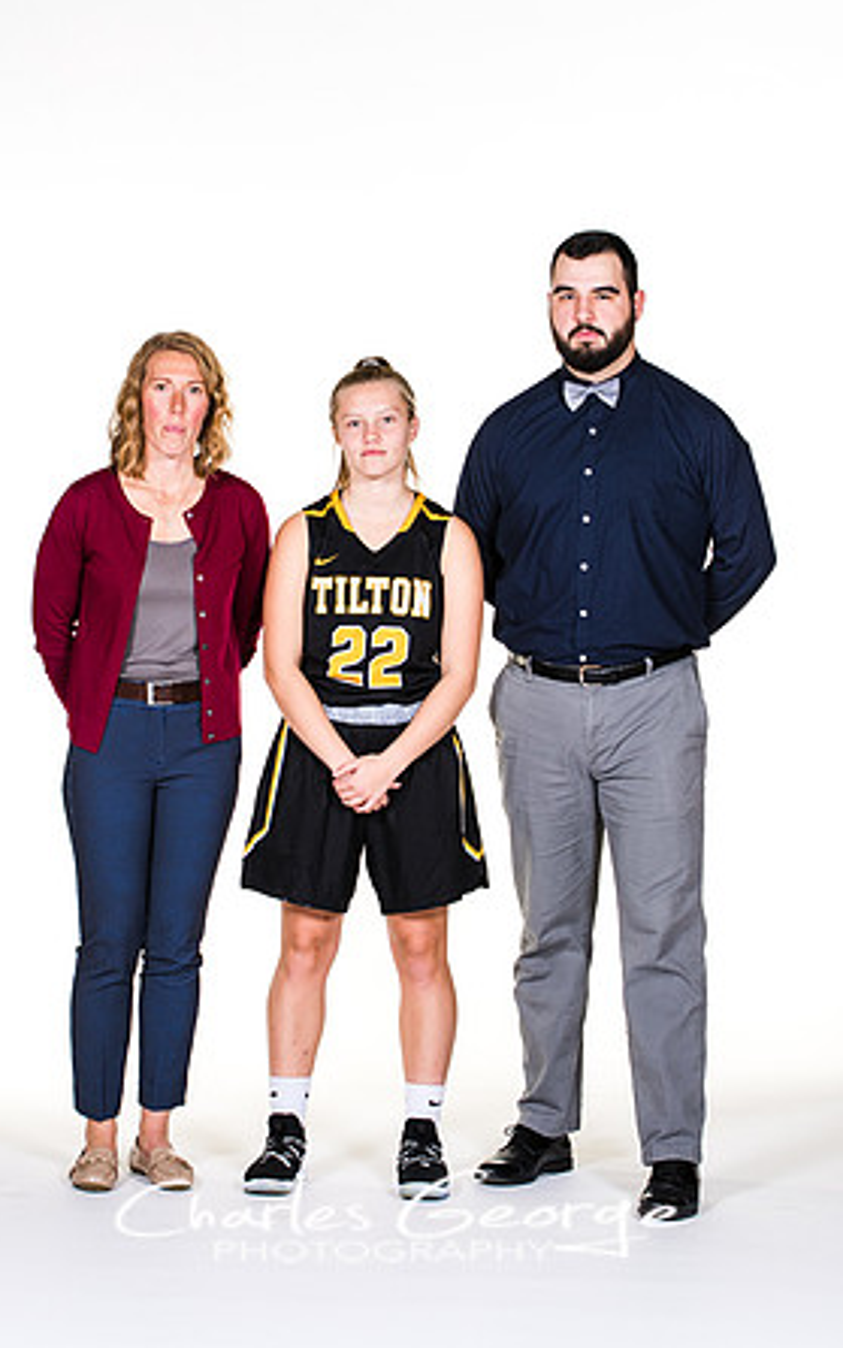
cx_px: 405
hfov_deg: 12.1
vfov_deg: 19.3
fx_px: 3967
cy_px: 671
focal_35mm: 108
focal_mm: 70
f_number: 6.3
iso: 200
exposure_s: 1/160
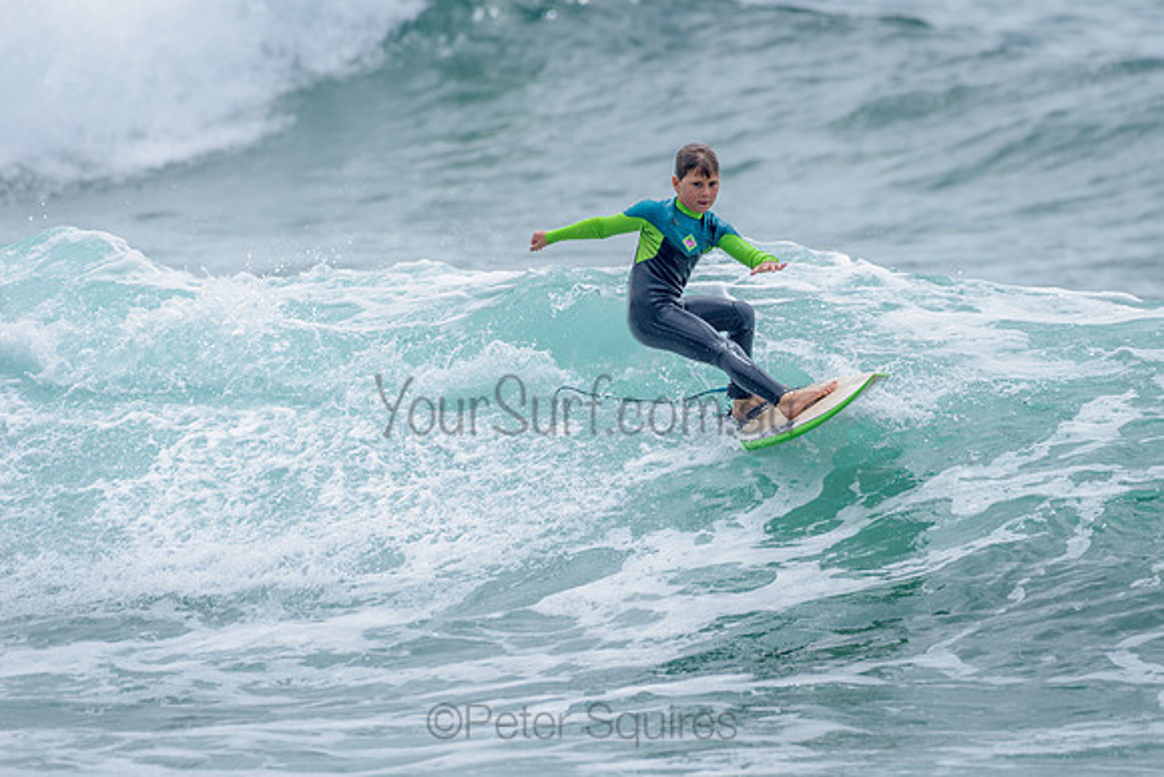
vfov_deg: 2.2
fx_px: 19827
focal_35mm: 613
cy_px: 384
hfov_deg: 3.4
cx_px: 714
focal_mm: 500
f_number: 5.6
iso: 220
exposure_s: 1/2000
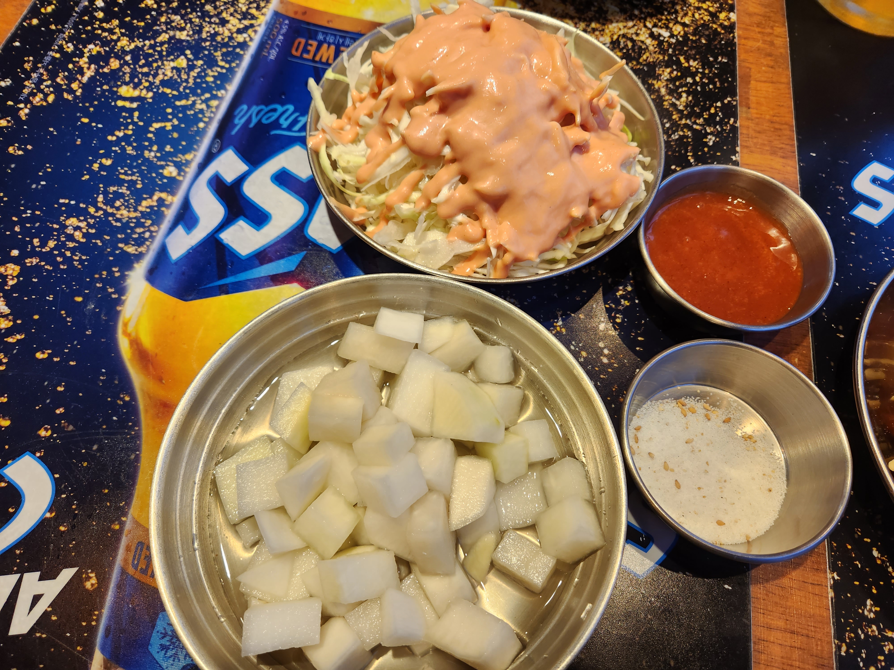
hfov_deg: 73.9
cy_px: 335
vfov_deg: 58.9
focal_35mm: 23
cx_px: 447
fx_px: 594
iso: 100
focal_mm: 5.4
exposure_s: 1/120
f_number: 1.8
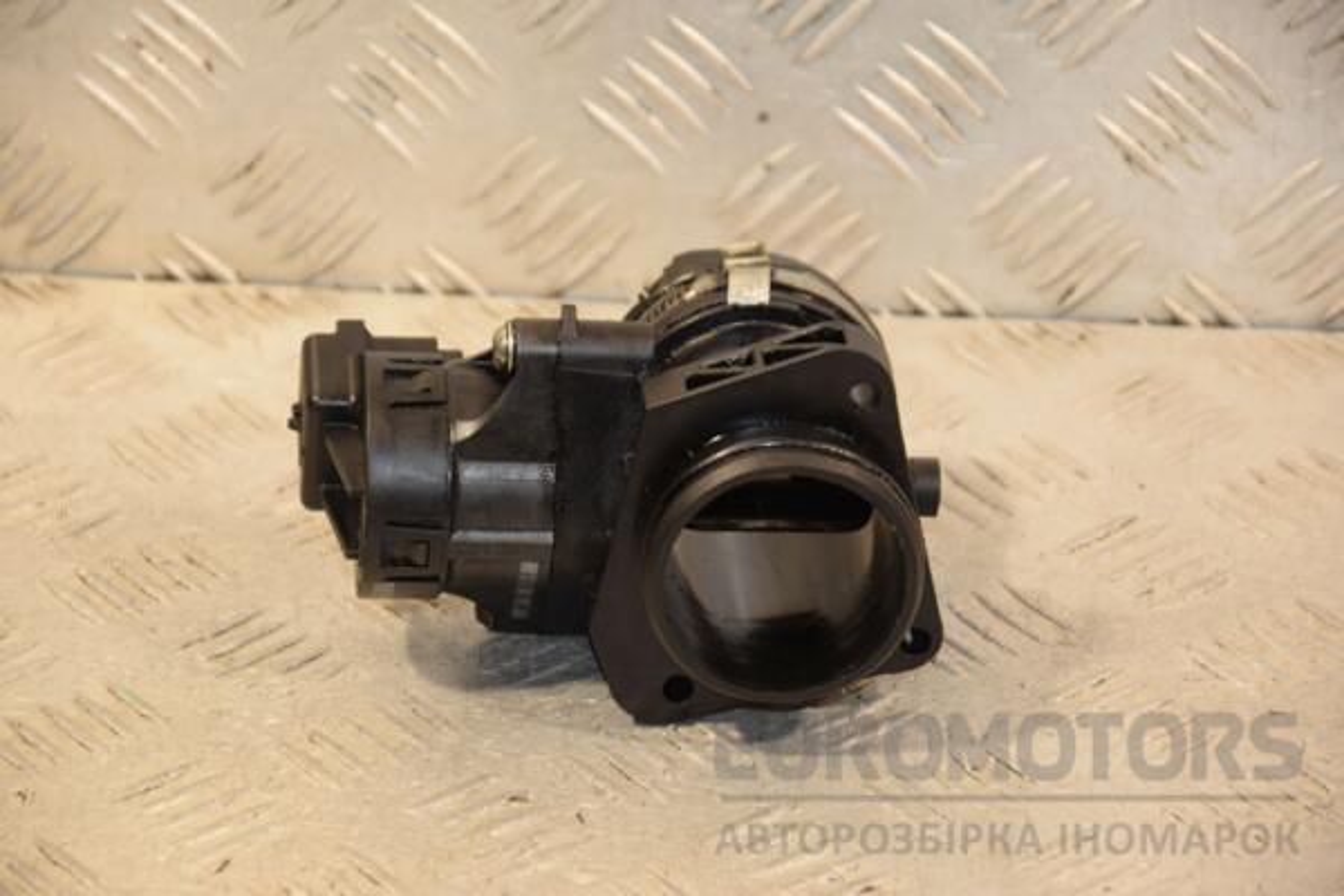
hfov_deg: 13.0
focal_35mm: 158
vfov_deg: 8.7
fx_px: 5880
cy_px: 448
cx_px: 672
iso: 800
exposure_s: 1/125
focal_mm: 105
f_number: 5.6
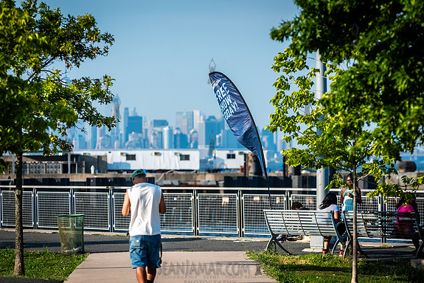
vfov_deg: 7.7
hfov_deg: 11.5
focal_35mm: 179
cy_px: 129
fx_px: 2107
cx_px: 240
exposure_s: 1/2000
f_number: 4
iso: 320
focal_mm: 155
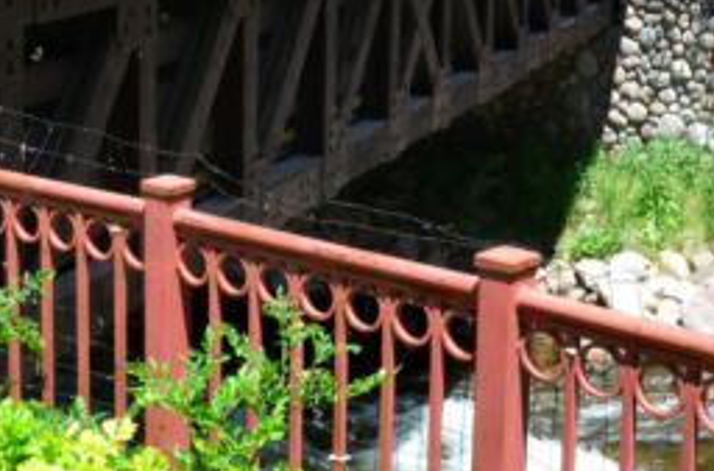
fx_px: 1483
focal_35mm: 75
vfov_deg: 17.9
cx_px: 195
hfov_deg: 26.8
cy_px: 93
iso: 200
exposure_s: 1/50
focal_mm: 20
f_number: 16
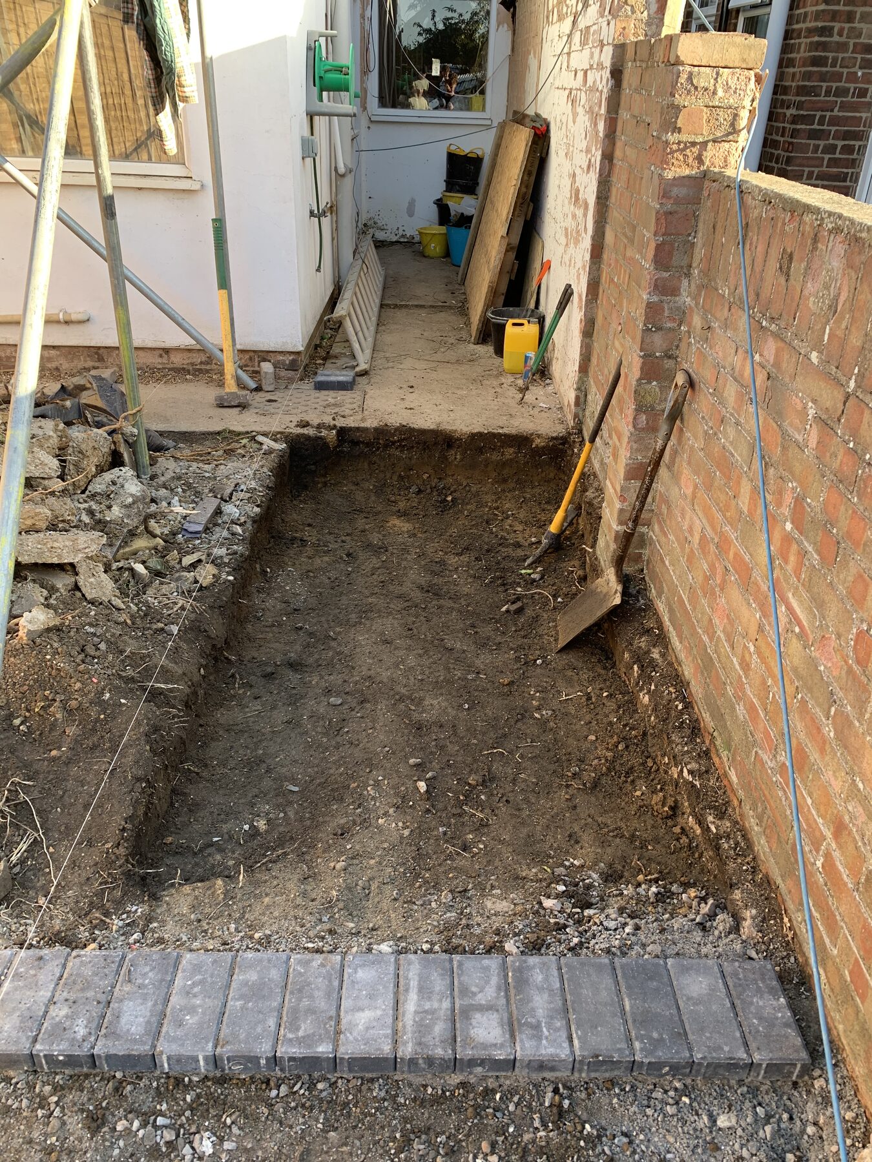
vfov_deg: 67.3
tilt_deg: -29.7
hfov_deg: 53.1
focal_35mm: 26
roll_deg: -1.5
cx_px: 436
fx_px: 873
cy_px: 581
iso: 32
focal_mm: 4.25
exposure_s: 1/121
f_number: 1.8
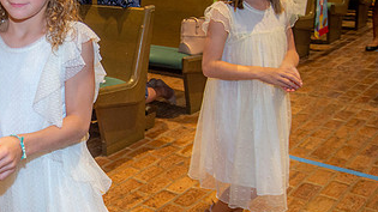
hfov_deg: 36.5
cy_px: 111
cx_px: 52
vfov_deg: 22.2
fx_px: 541
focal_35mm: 54
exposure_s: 1/125
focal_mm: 28
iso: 1600
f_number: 4.5
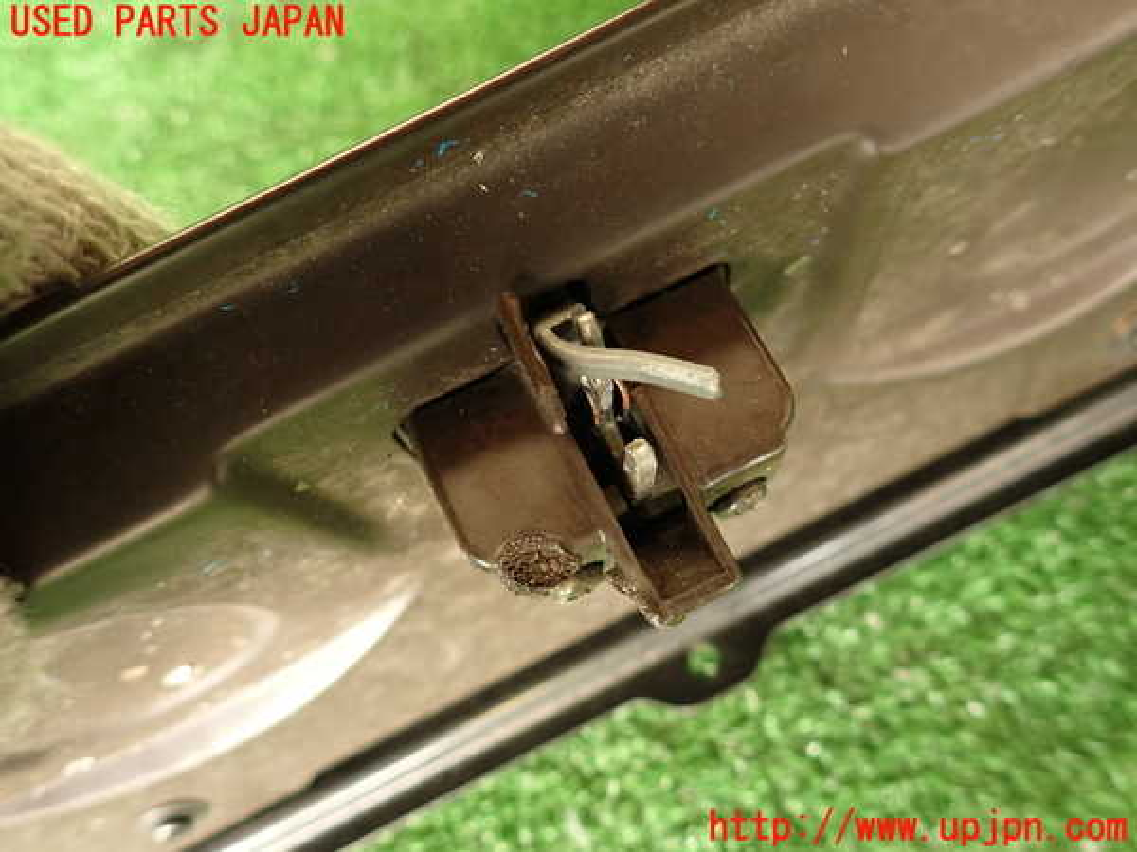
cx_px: 568
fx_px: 821
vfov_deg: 54.9
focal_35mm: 25
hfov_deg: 69.4
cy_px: 426
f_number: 2
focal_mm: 4.5
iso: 200
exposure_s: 1/30
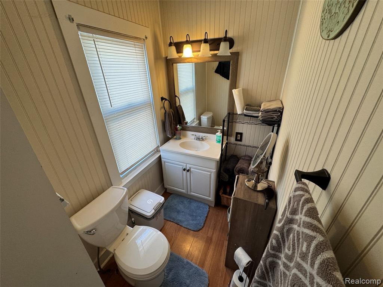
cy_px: 144
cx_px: 192
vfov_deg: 85.7
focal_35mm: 14
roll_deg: +2.6
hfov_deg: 102.1
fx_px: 155
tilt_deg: -25.9
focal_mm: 2.22
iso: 160
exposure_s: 1/120
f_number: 2.2
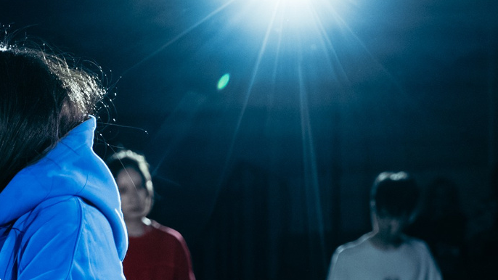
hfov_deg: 12.4
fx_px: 2271
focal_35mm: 172
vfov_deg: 6.9
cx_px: -13
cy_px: 462
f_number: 2.8
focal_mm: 44
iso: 3200
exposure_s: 1/800
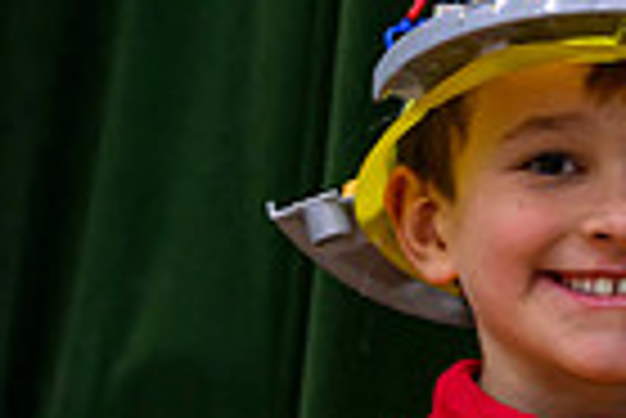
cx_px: 894
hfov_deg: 2.6
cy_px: 483
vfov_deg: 1.8
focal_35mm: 776
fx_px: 13508
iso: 2000
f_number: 4
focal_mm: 150
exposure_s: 1/200
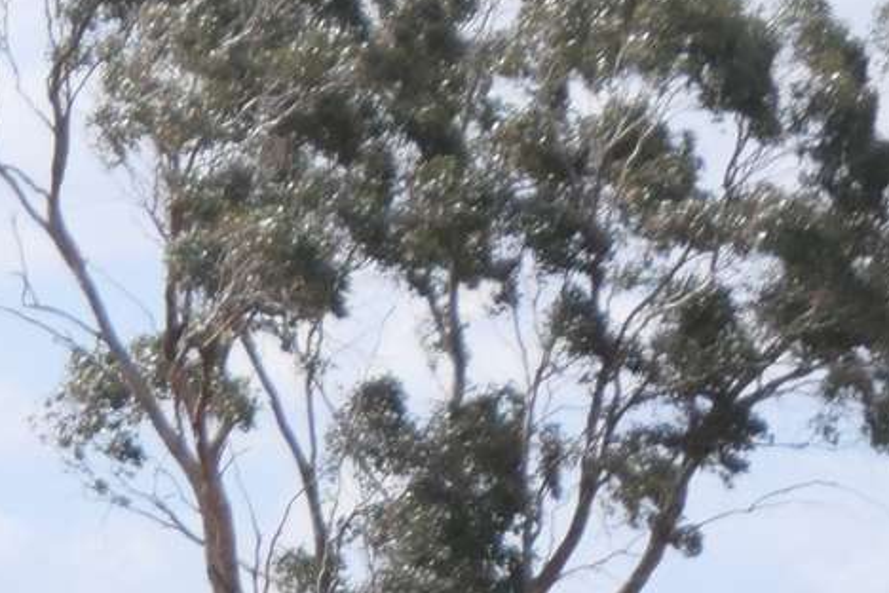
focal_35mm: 1259
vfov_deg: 1.1
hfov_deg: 1.6
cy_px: 1142
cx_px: -710
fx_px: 31088
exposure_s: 1/2000
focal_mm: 112.3
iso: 400
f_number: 4.5
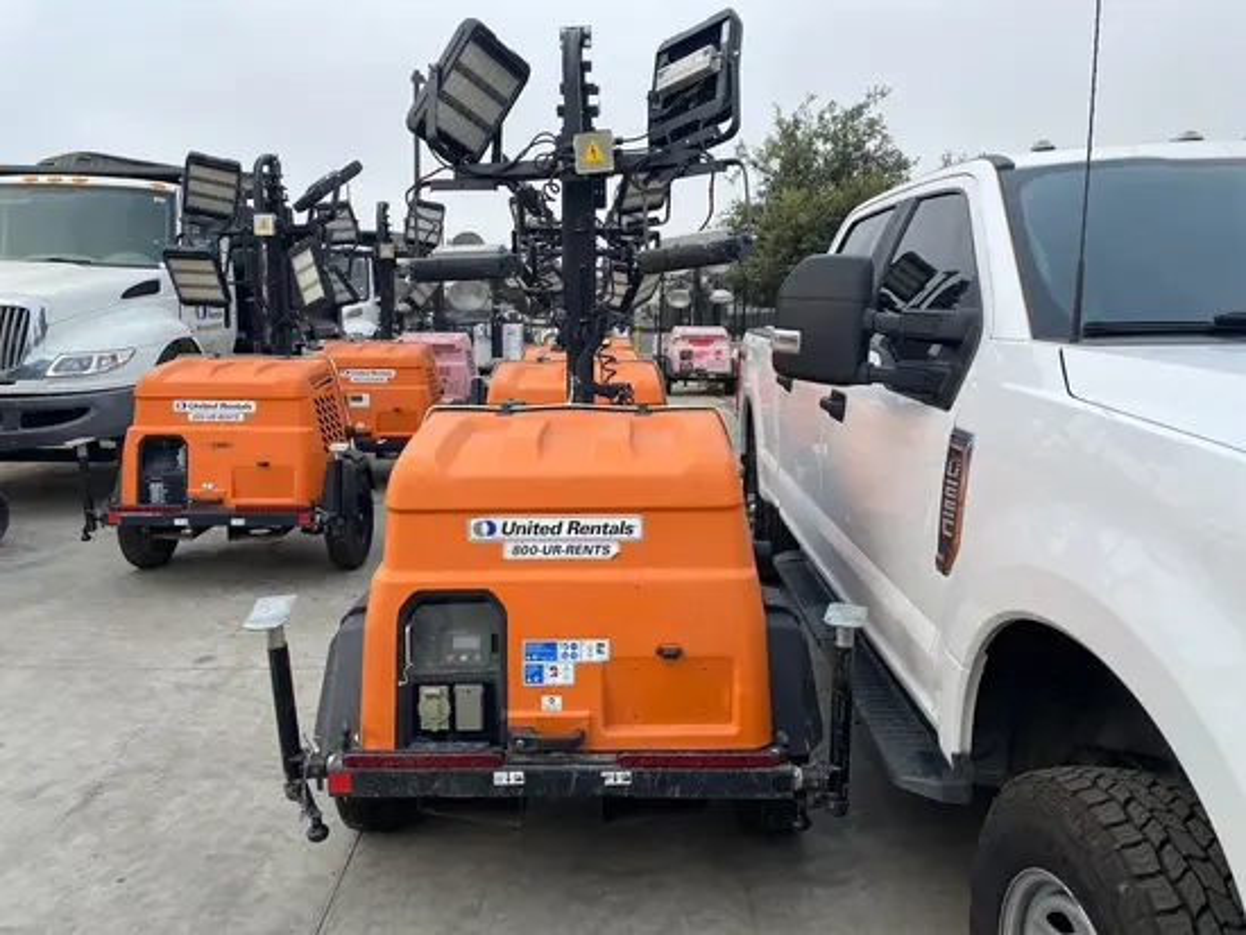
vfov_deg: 53.1
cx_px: 623
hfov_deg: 67.3
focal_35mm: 26
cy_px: 468
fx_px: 936
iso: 32
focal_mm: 4.25
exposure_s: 1/1043
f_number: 1.8
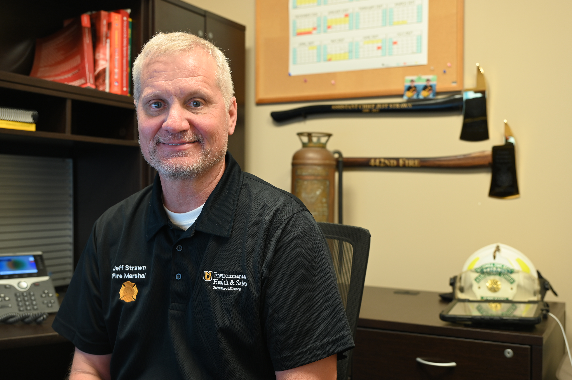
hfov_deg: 48.5
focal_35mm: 40
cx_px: 286
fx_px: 635
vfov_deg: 33.4
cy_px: 190
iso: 200
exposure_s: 1/8
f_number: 4
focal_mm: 40
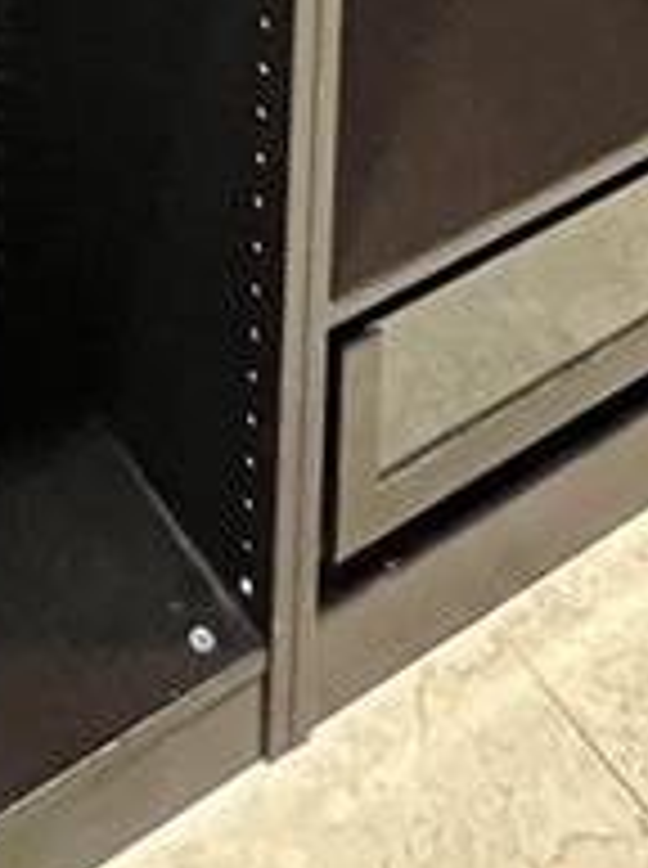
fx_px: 2028
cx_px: -130
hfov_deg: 17.3
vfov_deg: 15.0
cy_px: -1196
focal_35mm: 81
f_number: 1.8
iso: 1250
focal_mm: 1.57
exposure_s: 1/30
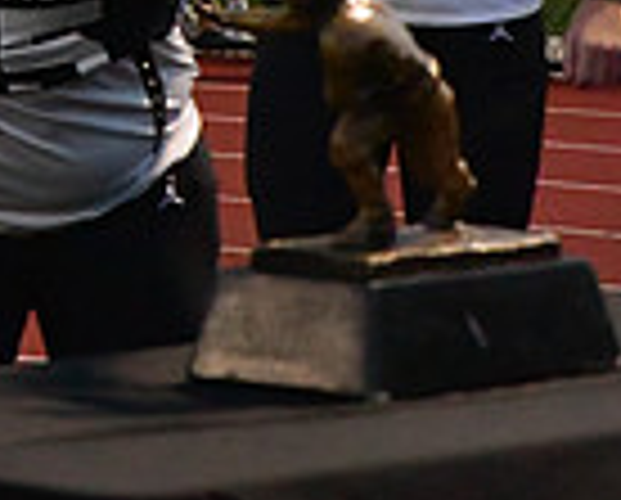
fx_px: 5231
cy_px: -441
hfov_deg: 6.8
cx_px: 14
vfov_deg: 5.4
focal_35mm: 284
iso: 10000
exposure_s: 1/1600
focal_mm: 62
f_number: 4.5
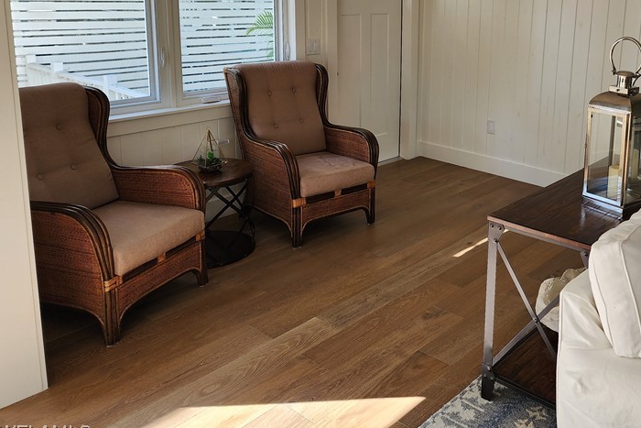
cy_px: 102
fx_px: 623
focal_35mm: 35
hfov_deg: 52.9
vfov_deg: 36.9
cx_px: 449
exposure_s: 1/180
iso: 64
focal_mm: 6.4
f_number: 1.8
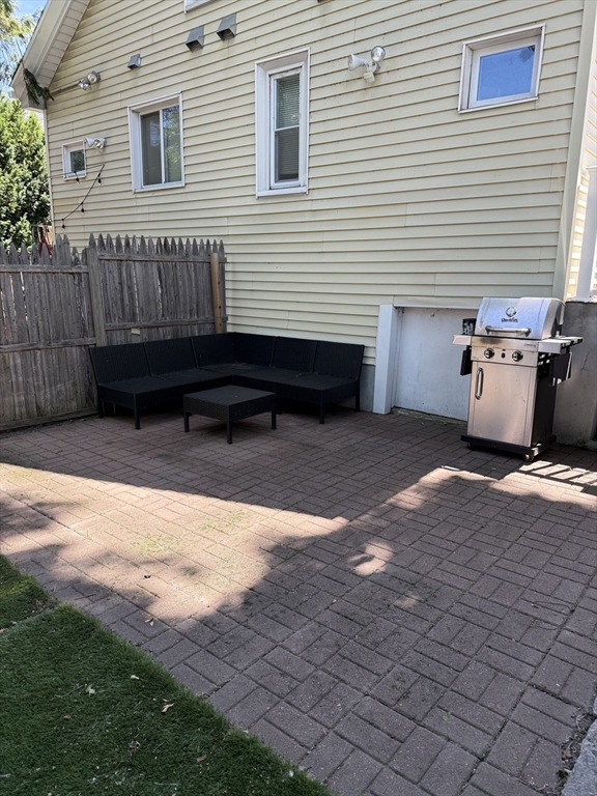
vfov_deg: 71.6
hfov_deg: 56.8
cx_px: 298
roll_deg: -1.6
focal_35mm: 24
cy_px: 398
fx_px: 552
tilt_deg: -12.4
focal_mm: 6.76
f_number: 1.78
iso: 100
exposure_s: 1/555
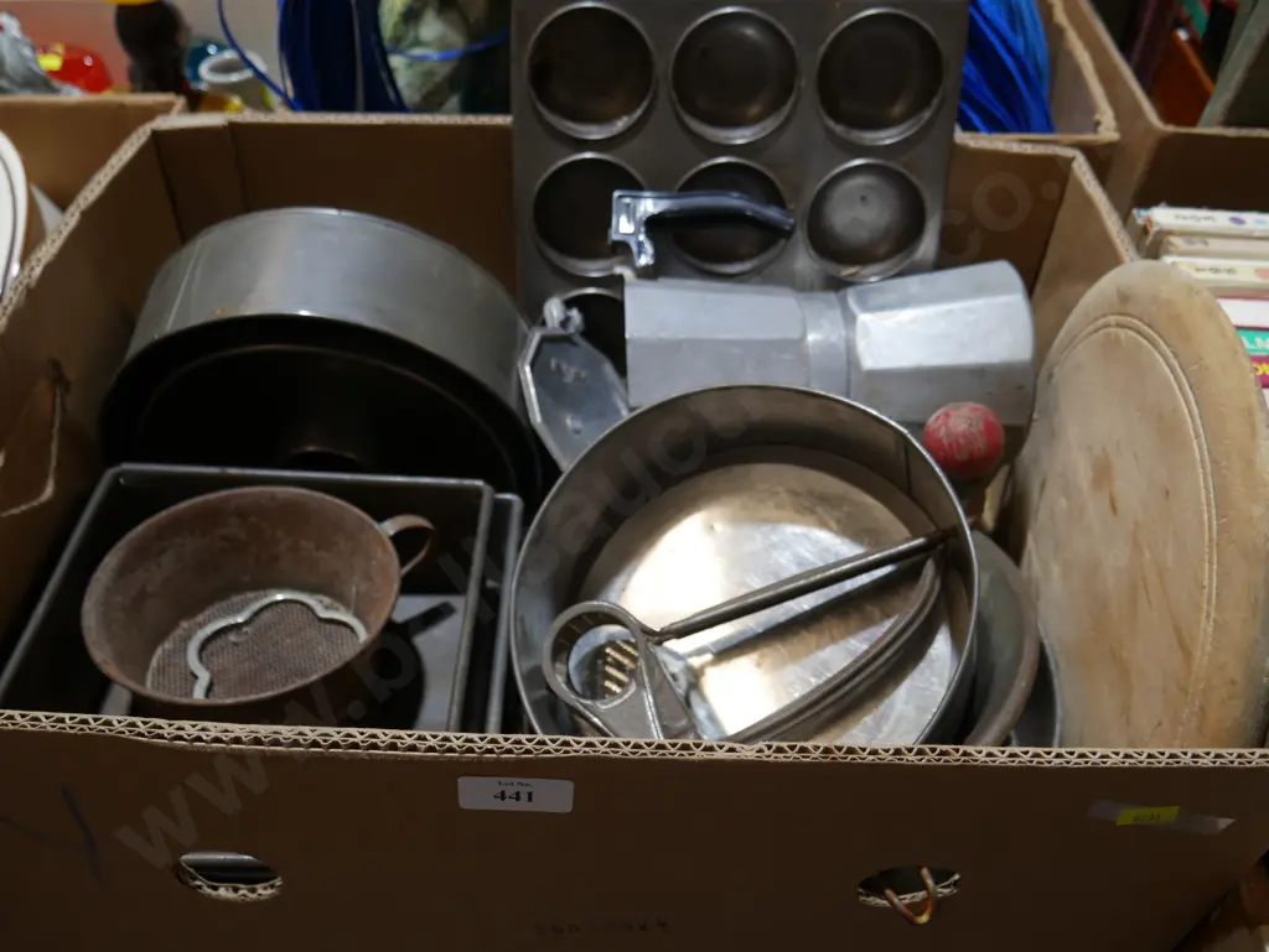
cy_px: 476
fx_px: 1174
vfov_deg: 44.2
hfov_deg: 56.8
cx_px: 634
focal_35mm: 32
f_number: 3.6
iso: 200
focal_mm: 16
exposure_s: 1/60
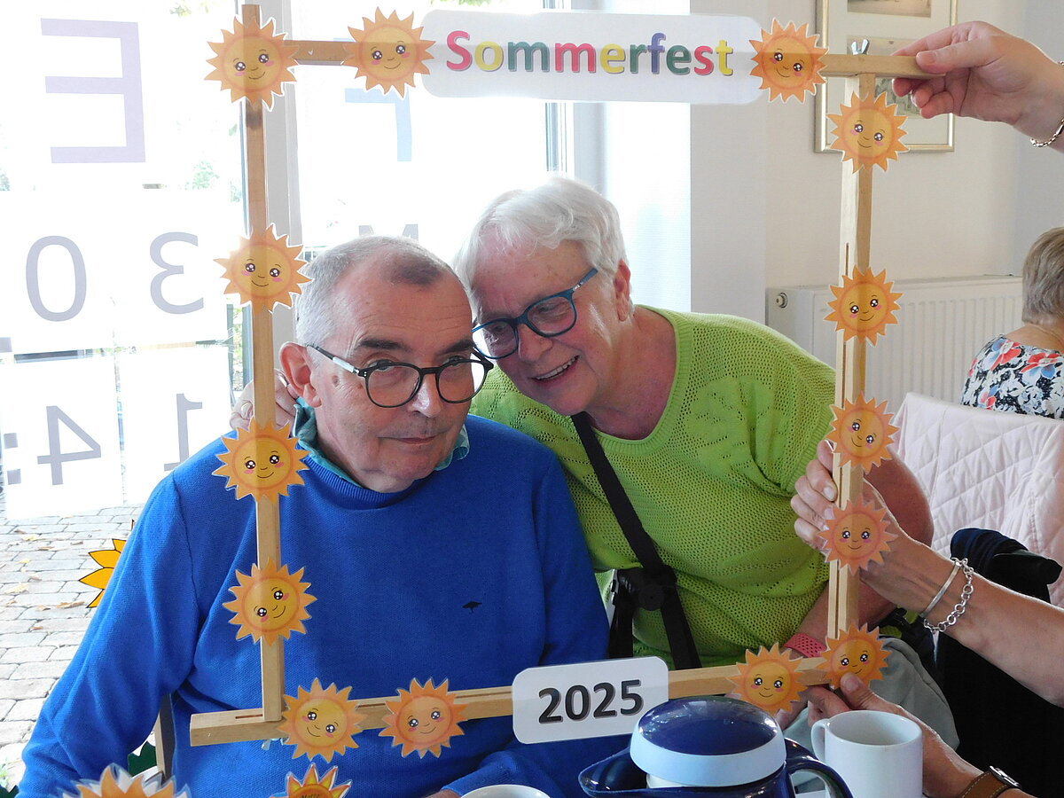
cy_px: 399
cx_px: 532
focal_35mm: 40
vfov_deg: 36.0
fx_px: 1229
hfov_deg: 46.8
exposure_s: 1/30
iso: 400
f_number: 3.6
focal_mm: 7.1
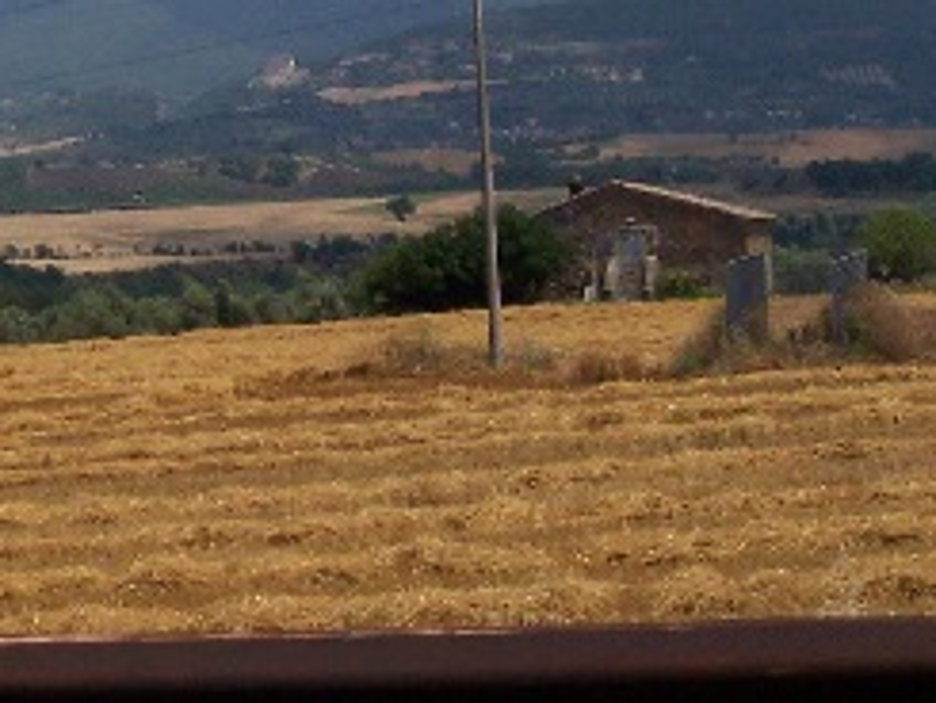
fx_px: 3355
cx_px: -313
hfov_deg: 15.1
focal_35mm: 124
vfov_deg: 11.9
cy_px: 76
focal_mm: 8
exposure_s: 1/1000
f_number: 4.8
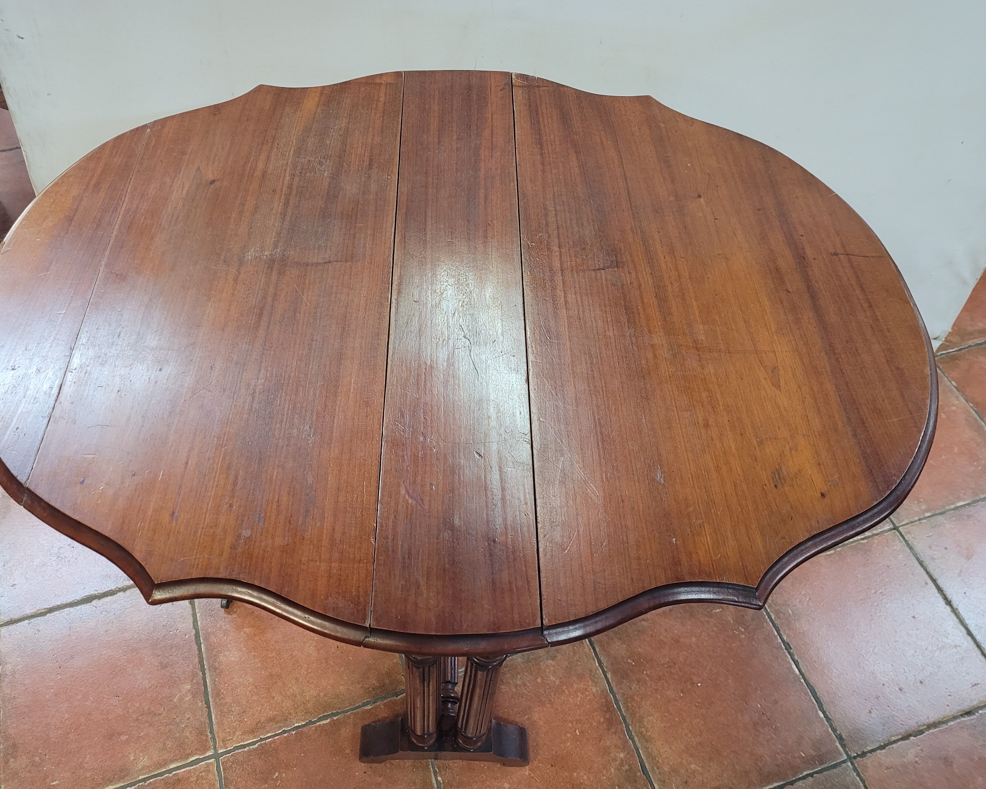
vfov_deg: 51.5
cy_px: 390
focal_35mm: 28
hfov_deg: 62.2
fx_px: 817
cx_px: 473
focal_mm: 5.4
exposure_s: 1/50
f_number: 1.8
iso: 320
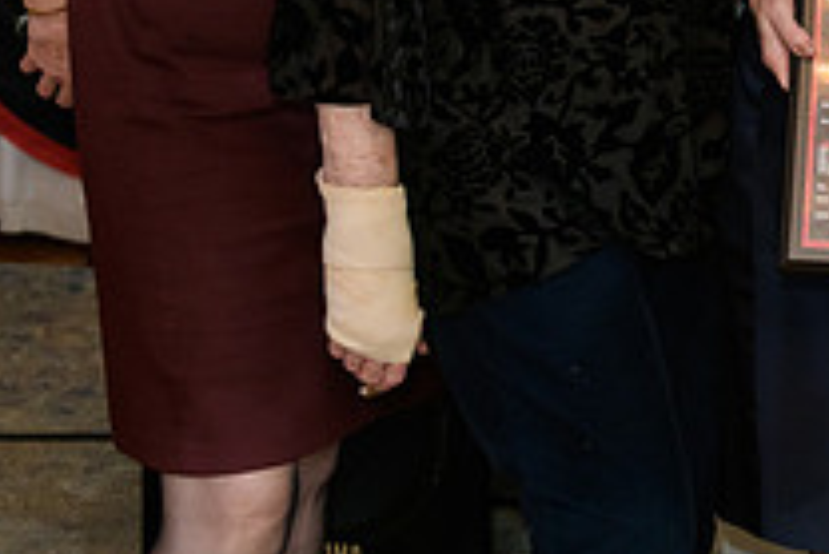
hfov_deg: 17.0
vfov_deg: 11.4
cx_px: 897
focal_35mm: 117
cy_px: -209
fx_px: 2696
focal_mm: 42
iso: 1000
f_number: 3.2
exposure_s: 1/125
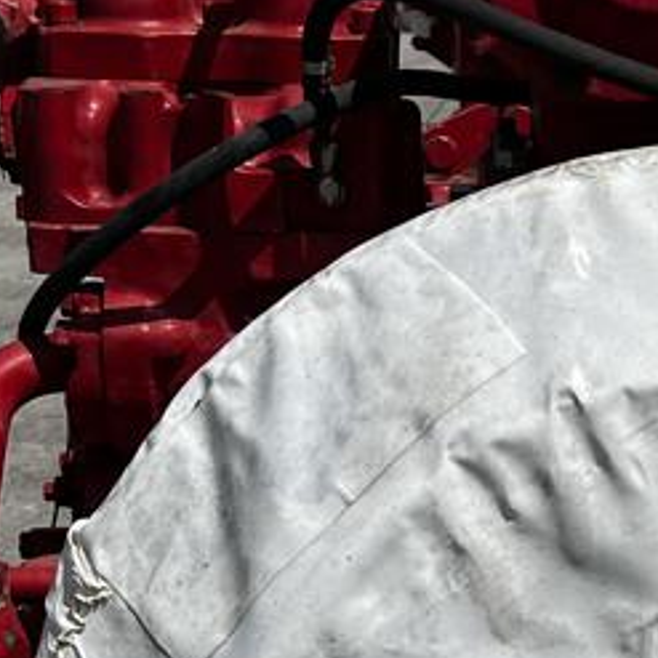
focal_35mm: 119
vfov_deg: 14.2
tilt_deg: -20.5
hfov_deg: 14.4
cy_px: 783
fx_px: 2559
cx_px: 682
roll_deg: +1.4
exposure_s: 1/10309
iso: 50
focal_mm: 5.7
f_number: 1.5
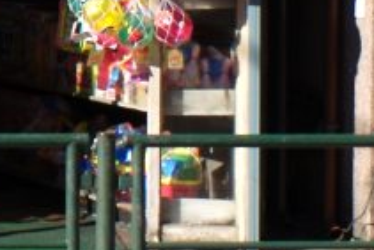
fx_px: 2069
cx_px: -360
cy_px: -170
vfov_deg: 6.8
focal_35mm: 199
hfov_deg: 9.7
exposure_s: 1/100
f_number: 10
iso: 100
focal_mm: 28
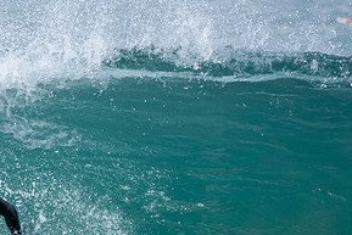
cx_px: 16
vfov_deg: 0.9
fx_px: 14732
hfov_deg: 1.4
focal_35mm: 1506
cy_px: 233
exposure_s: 1/800
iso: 200
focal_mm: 500
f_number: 5.6
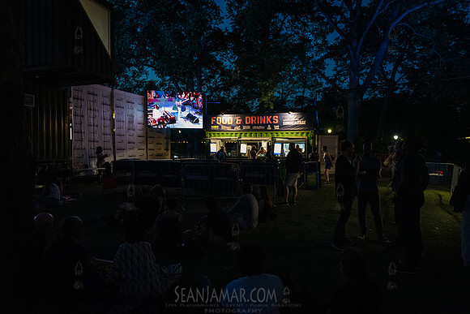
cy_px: 157
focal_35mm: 24
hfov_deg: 72.9
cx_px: 235
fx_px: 318
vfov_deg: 52.5
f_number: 2.8
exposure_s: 1/200
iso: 4000
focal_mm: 24
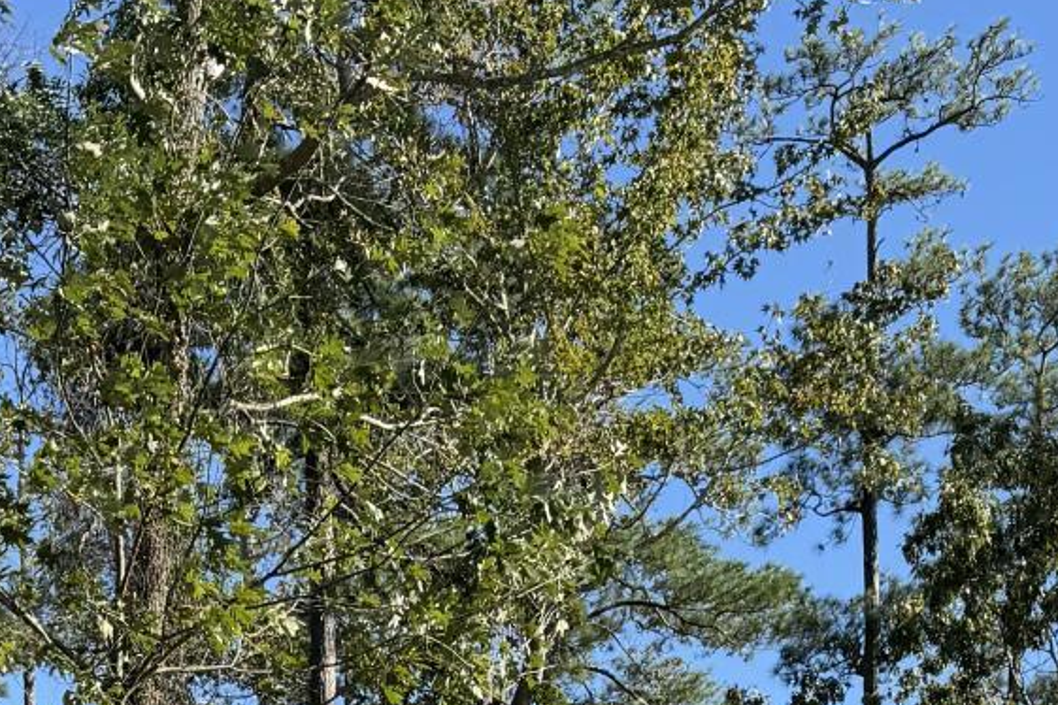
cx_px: 468
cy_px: 1412
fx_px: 2615
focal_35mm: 89
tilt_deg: -1.4
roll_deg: +0.2
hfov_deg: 22.9
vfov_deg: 13.2
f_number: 1.78
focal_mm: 6.76
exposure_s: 1/2445
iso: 80
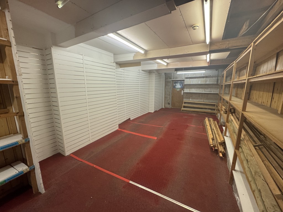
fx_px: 114
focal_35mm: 14
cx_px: 142
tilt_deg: -10.4
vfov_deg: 85.7
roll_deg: +0.3
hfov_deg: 102.1
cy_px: 106
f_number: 2.2
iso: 160
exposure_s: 1/100
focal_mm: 2.22
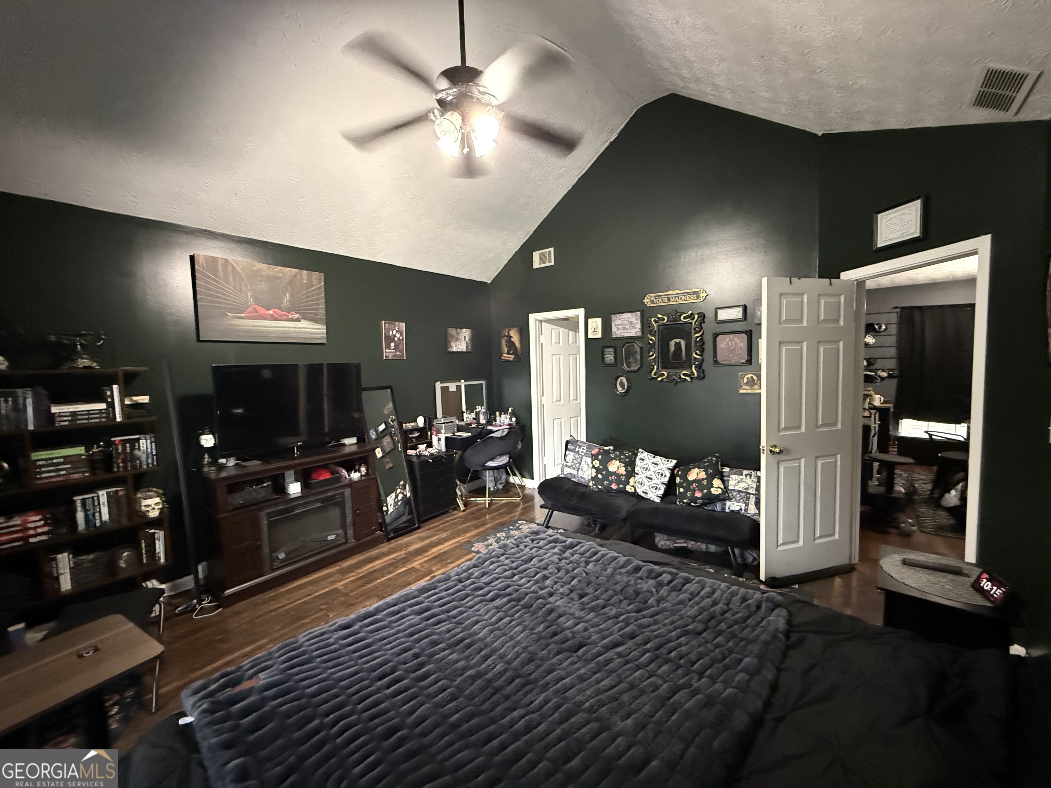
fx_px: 425
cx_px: 526
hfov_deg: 102.1
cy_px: 394
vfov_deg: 85.7
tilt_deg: -4.8
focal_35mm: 14
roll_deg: +2.8
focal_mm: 2.22
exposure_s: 1/46
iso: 1250
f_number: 2.2
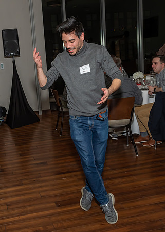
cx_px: 51
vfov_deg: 41.4
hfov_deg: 29.9
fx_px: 306
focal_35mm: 47
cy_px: 109
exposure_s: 1/250
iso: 400
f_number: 7.1
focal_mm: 20
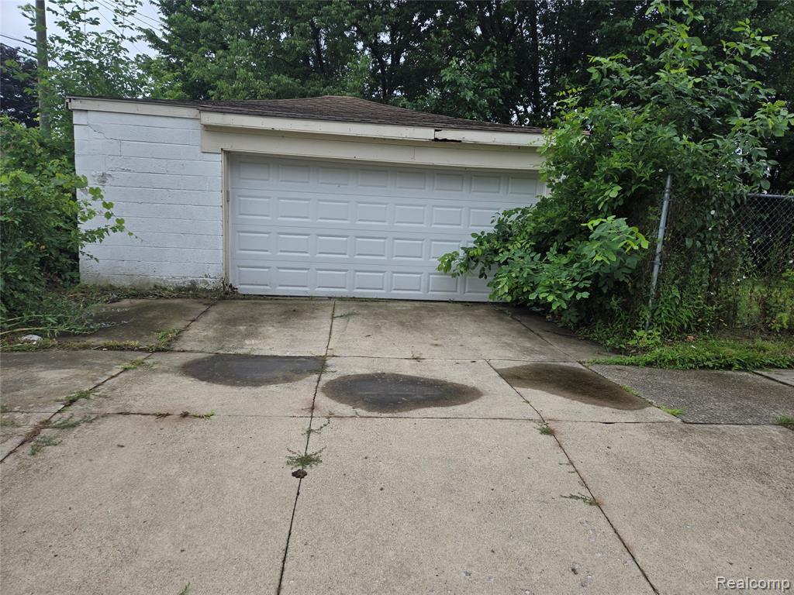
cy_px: 298
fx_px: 528
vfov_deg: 58.9
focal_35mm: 23
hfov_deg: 73.9
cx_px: 397
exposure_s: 1/942
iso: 25
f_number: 1.8
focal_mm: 5.4
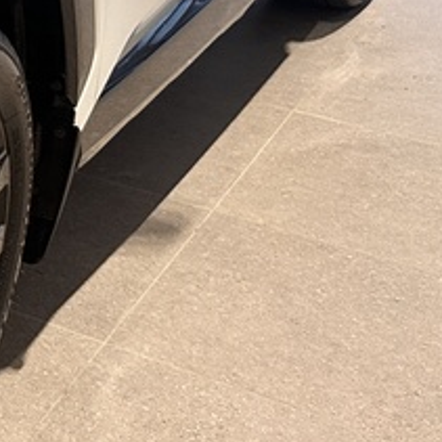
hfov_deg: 14.2
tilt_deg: -17.5
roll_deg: -0.1
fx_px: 1488
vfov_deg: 16.5
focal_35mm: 103
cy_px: -10
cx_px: -444
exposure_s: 1/100
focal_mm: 6.86
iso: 200
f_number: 1.78
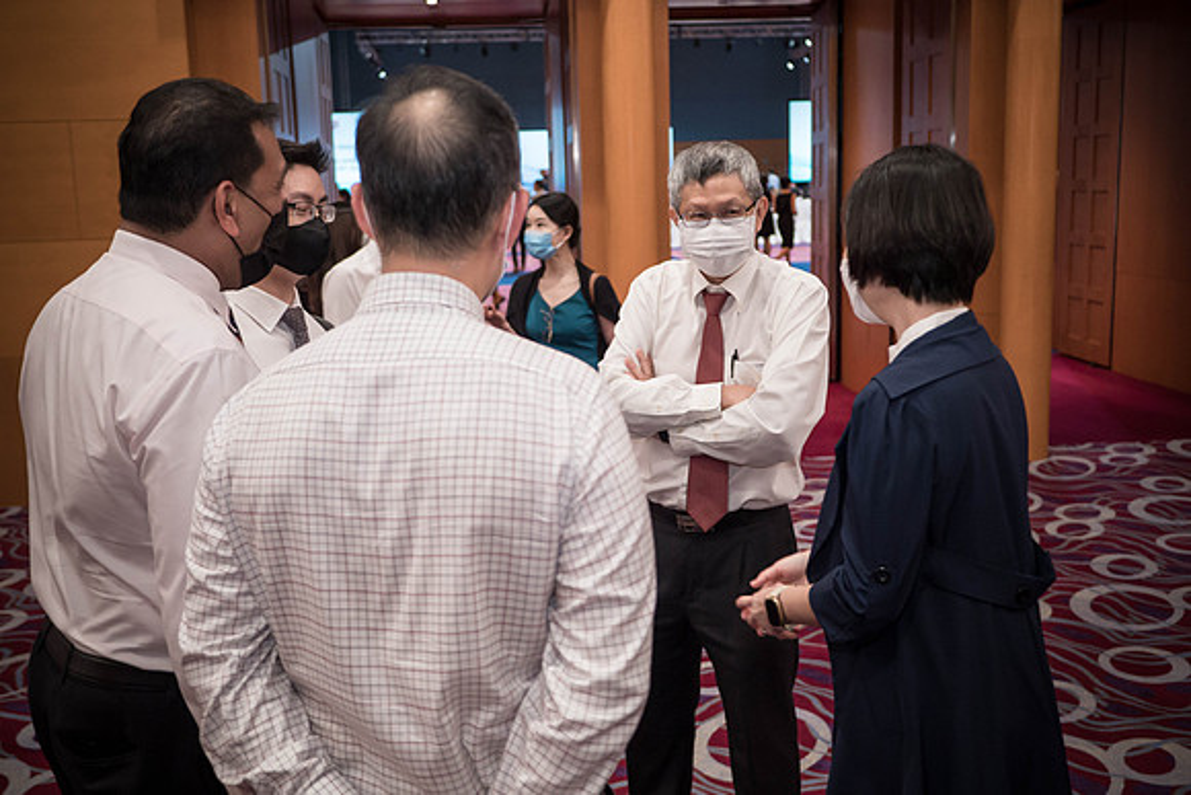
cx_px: 596
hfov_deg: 50.1
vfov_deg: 34.7
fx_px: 1273
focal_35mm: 38
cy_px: 398
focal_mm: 18
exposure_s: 1/125
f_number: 1.7
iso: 1600
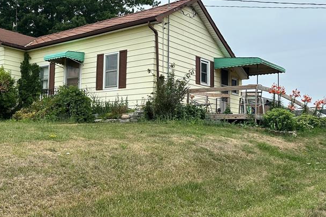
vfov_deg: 31.9
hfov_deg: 45.5
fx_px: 380
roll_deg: -1.7
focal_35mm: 42
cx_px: 103
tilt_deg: +3.4
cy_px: 112
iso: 80
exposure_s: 1/2203
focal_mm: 6.86
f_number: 1.78
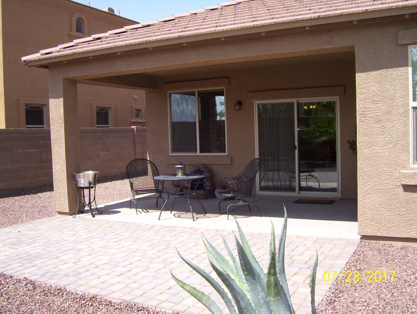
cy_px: 157
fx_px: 434
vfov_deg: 39.7
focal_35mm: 36
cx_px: 208
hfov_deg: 51.3
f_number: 4.8
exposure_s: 1/400
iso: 80
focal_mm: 6
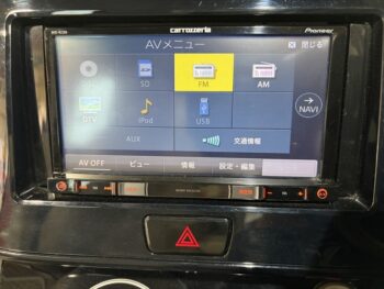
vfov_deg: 53.1
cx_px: 192
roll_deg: +1.1
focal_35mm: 26
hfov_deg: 67.3
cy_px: 144
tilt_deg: -24.8
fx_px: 289
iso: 500
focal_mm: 5.96
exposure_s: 1/50
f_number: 1.6
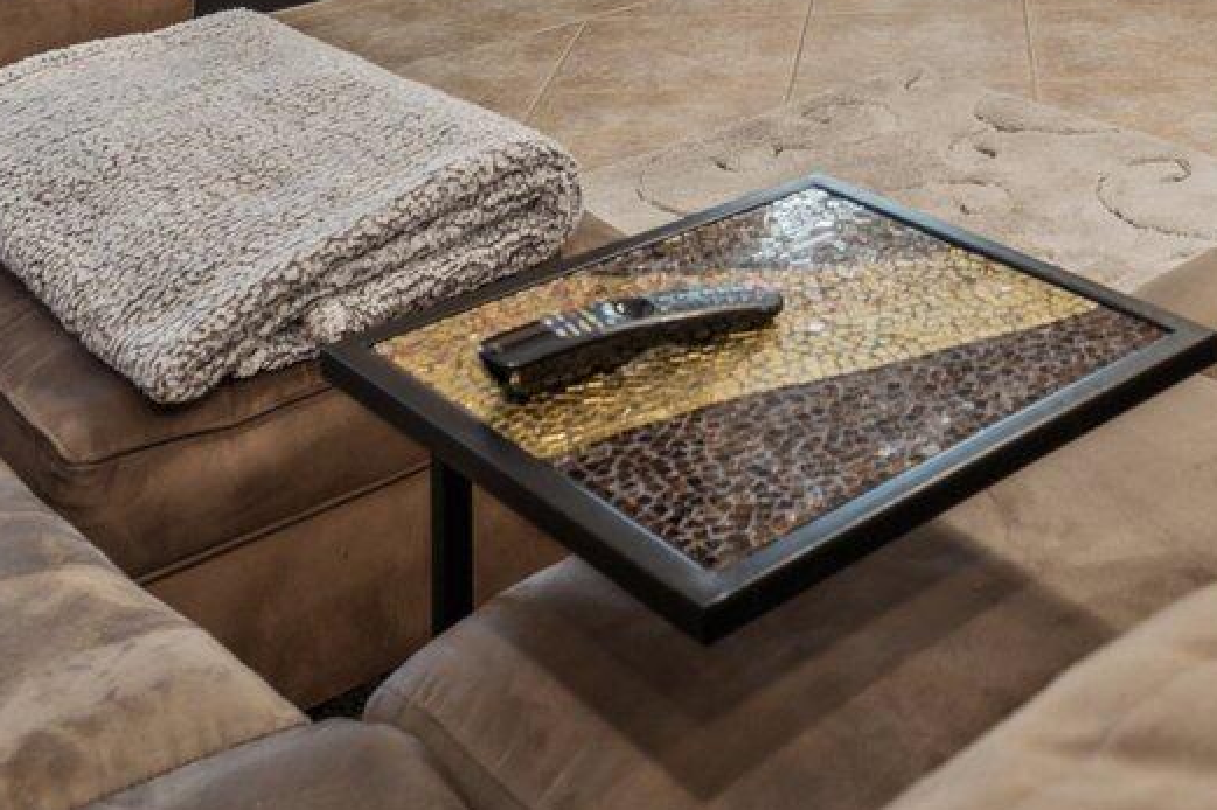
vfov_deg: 19.9
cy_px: -533
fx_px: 1859
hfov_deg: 34.5
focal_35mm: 55
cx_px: 1060
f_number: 5.6
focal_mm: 14
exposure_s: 1/5
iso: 400
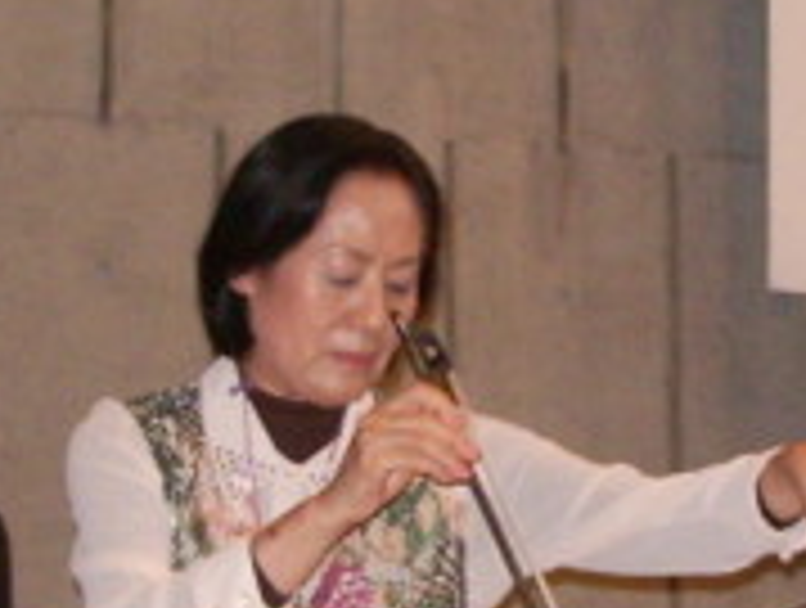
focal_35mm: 156
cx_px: 563
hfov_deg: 12.6
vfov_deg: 9.5
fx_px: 3640
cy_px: 333
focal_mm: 5.8
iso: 160
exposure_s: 1/40
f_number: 2.6
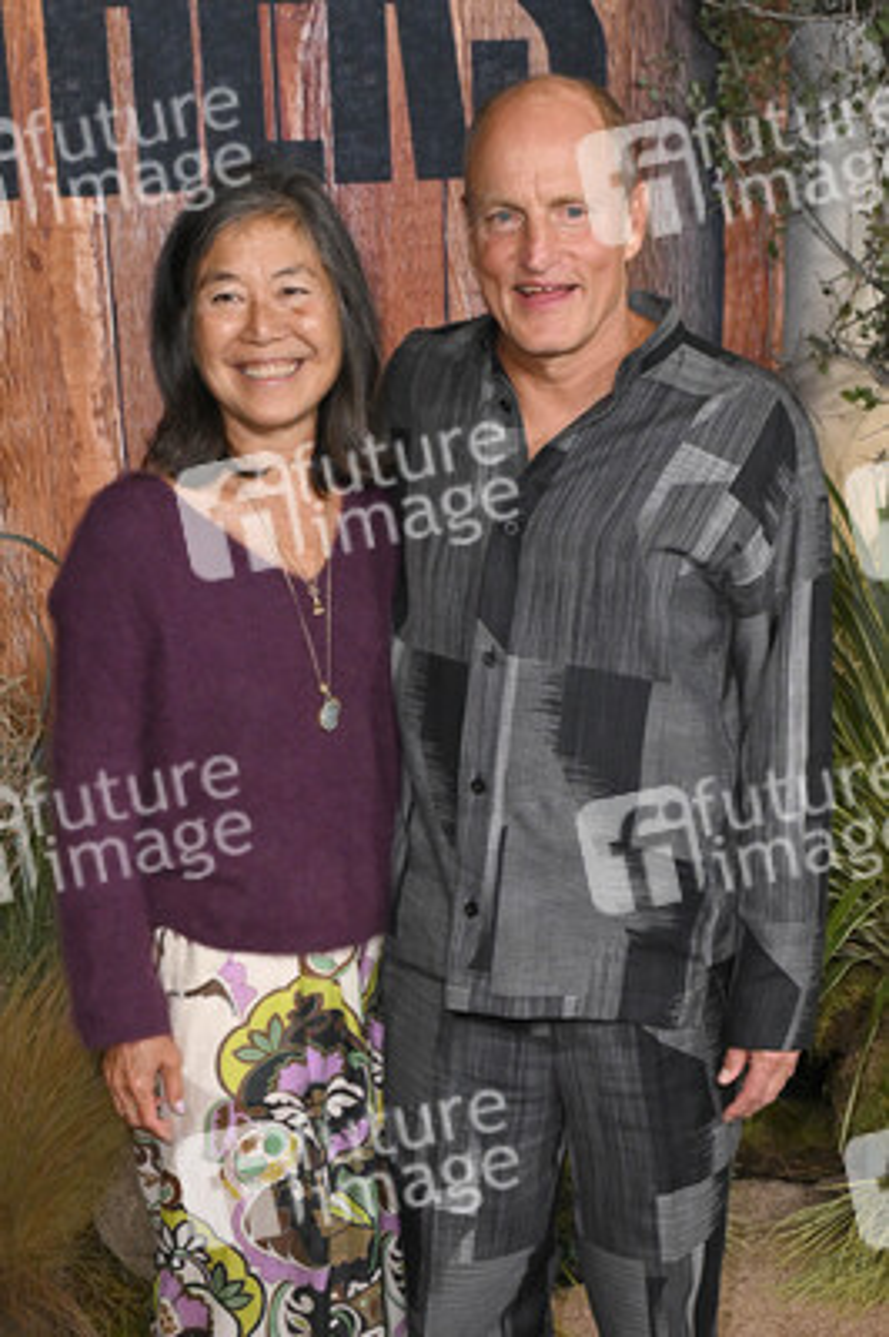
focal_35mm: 35
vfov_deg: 54.5
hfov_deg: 37.8
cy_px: 668
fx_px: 1299
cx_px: 444
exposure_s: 1/250
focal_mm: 35
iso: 1000
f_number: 6.3
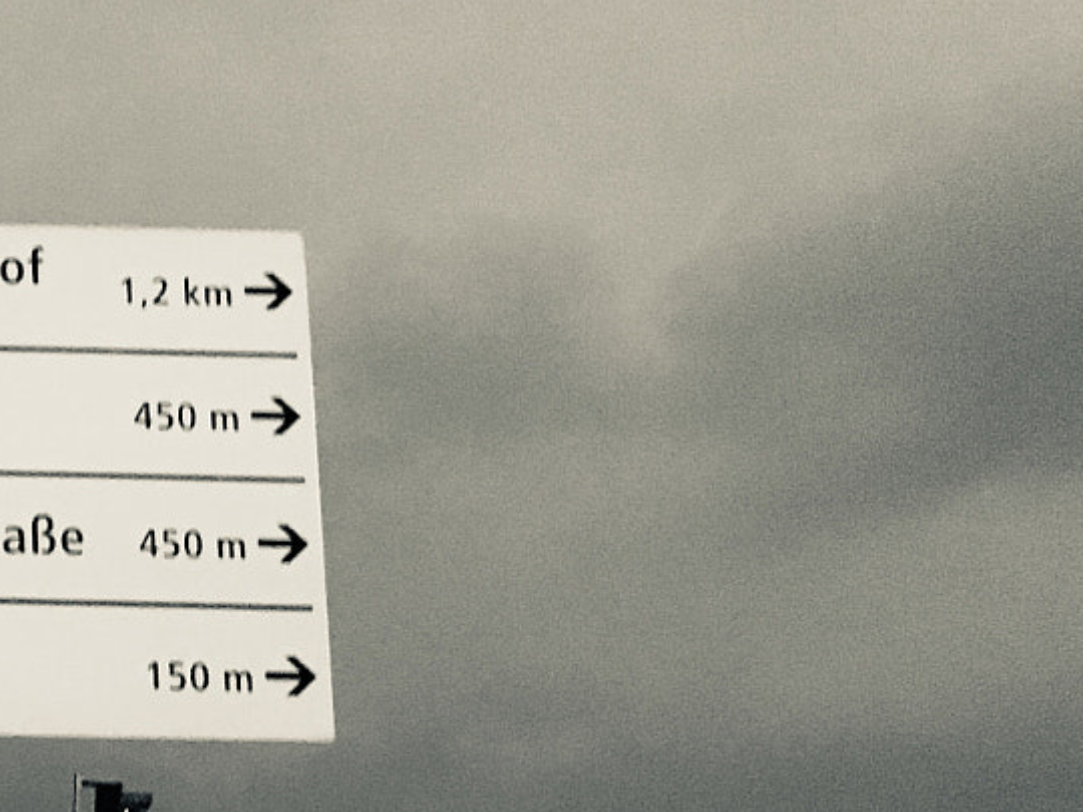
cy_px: 784
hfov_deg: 20.2
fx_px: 2691
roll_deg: -1.5
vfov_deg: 16.8
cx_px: -447
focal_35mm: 86
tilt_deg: +16.2
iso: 500
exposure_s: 1/17
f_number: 2.2
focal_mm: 4.15
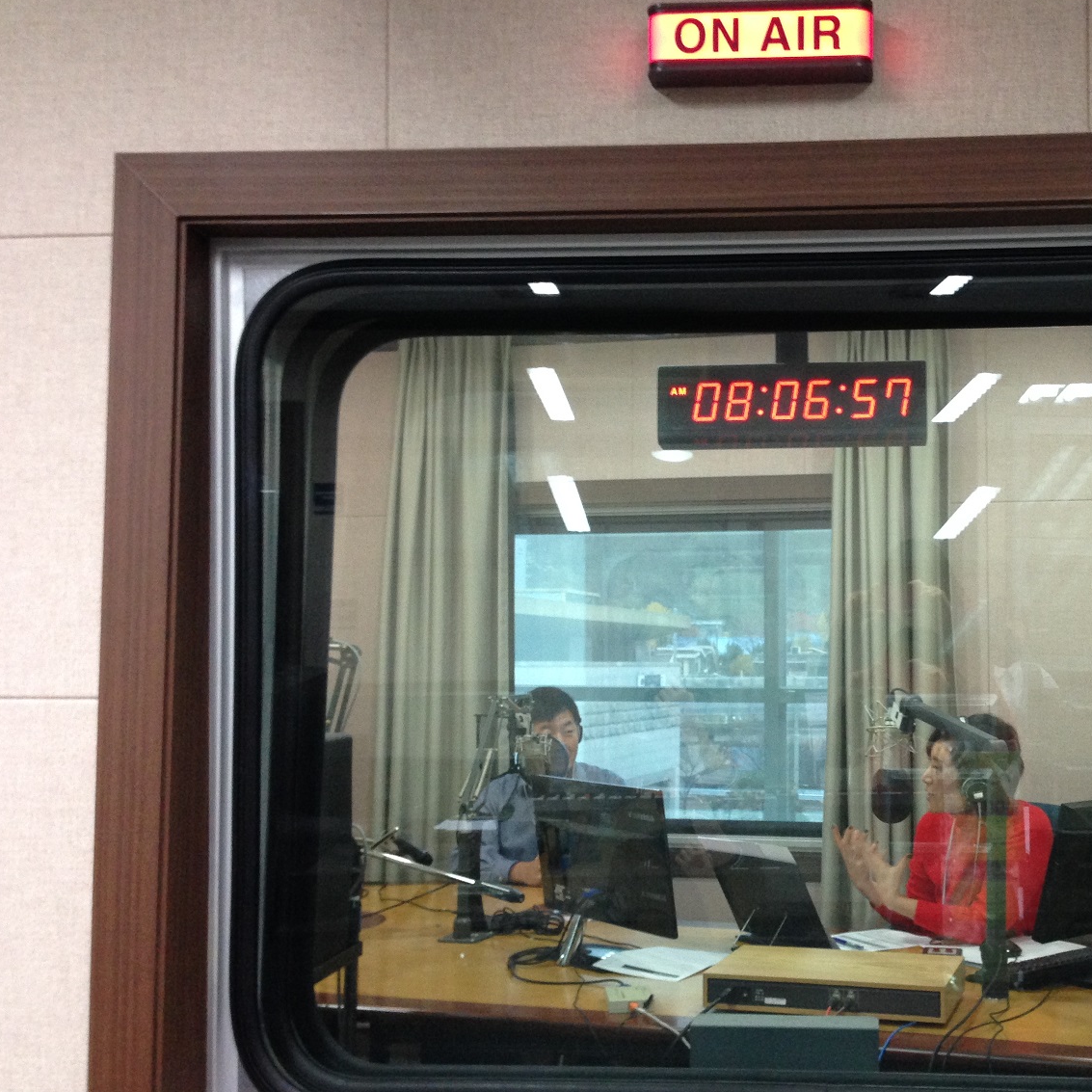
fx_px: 1499
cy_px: 564
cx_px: 765
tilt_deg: +4.0
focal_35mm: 42
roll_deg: -1.8
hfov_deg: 39.3
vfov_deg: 40.0
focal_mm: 4.12
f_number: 2.4
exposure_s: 1/20
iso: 160
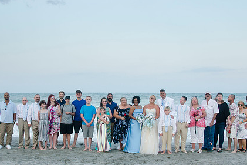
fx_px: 268
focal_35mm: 39
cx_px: 94
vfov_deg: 34.0
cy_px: 106
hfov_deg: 49.1
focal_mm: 18
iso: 100
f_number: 5.6
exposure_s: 1/125
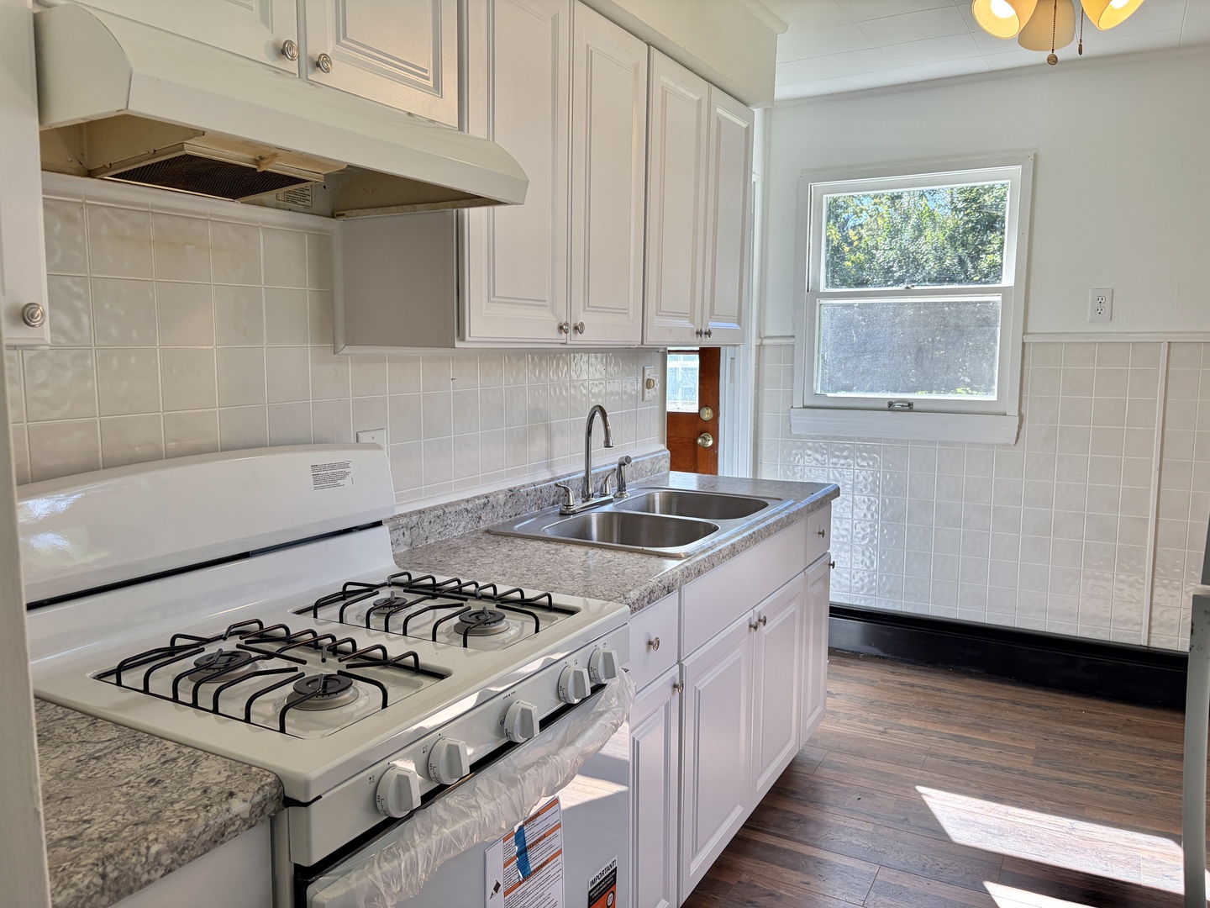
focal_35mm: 26
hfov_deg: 67.3
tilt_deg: -7.3
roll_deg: +0.1
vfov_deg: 53.1
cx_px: 605
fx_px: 909
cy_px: 454
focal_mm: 5.96
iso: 40
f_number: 1.6
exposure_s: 1/213
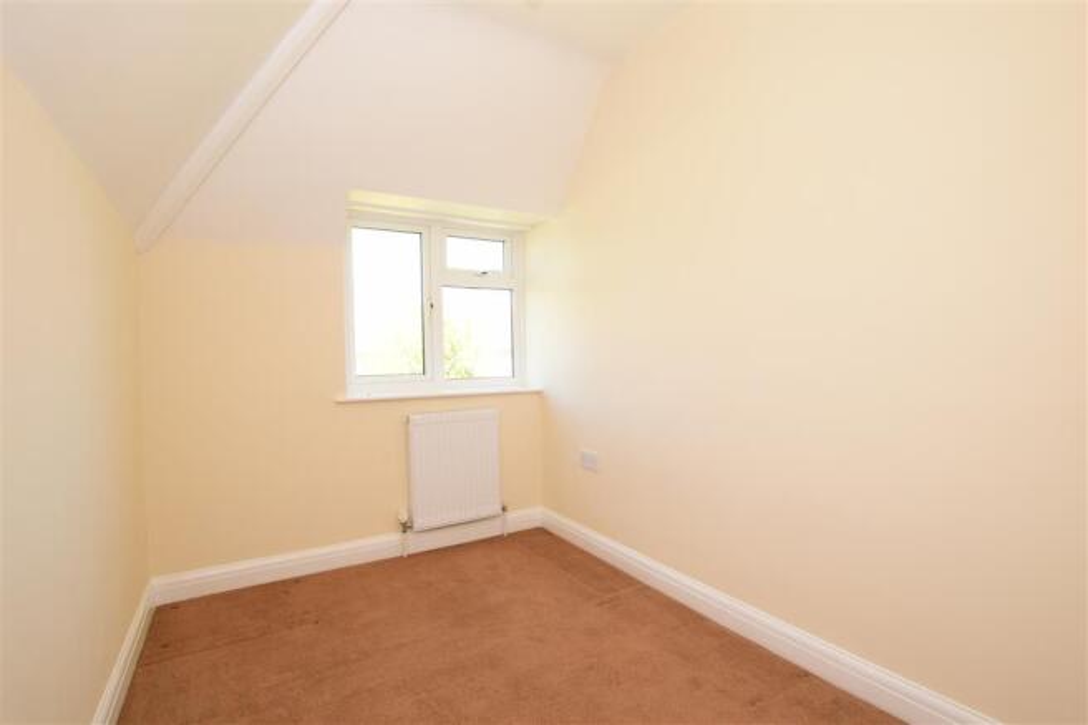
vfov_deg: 72.0
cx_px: 544
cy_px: 362
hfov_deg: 95.0
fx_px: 499
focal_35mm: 16
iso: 400
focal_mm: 11
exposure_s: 1/50
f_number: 8
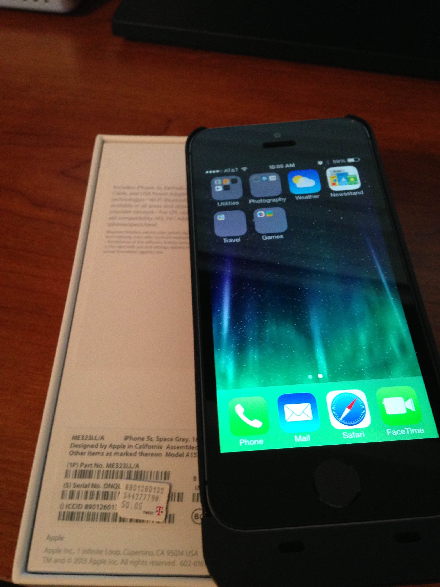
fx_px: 559
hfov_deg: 42.9
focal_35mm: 33
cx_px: 220
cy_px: 294
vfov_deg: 55.4
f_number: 2.4
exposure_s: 1/20
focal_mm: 4.13
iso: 320
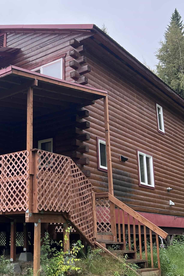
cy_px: 131
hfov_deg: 29.0
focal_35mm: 45
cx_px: 29
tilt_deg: +15.7
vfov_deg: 43.6
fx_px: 345
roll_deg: -0.7
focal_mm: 5.7
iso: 50
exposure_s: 1/308
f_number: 1.5
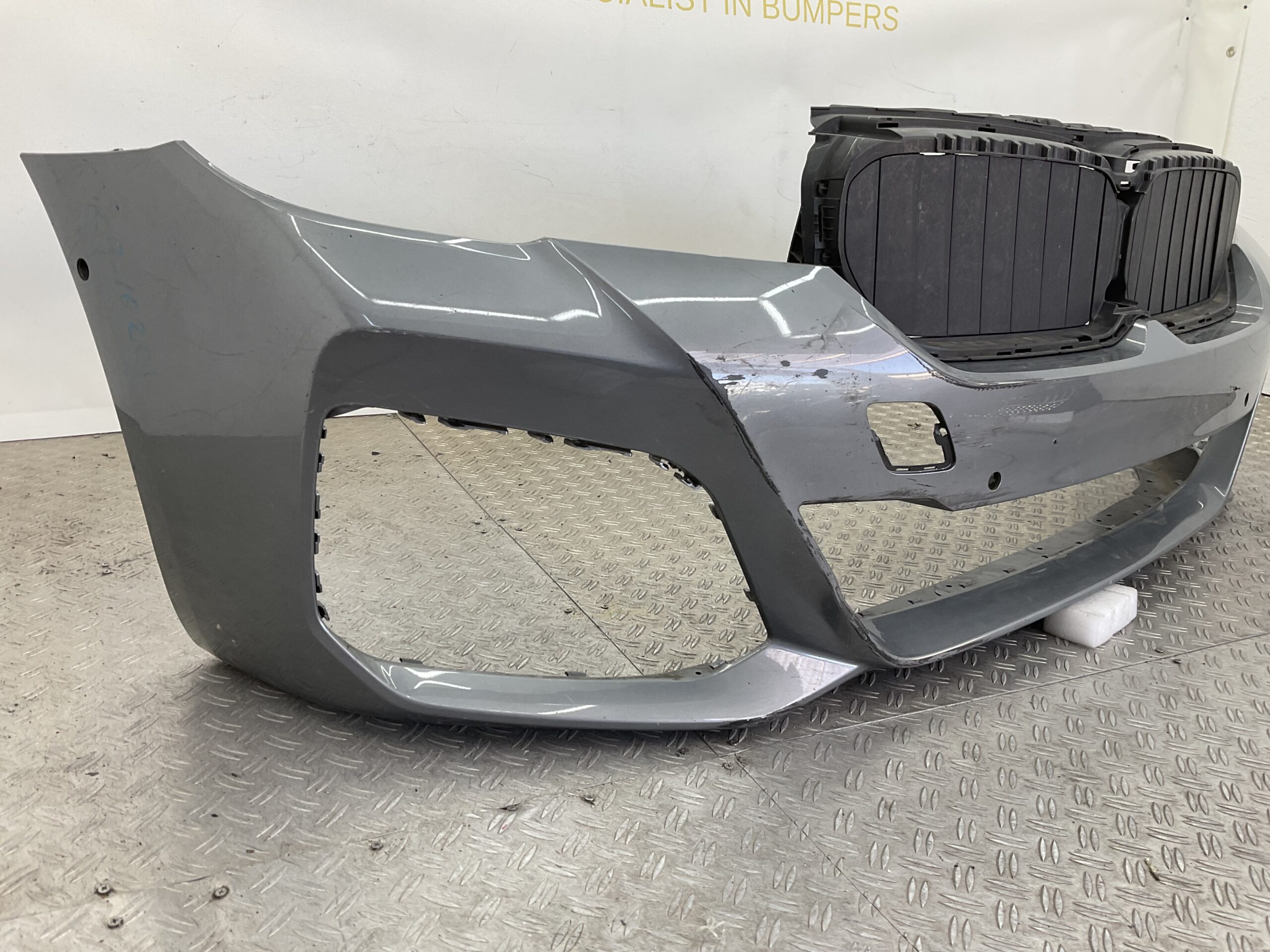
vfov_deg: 48.2
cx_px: 635
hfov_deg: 61.7
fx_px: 1064
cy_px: 476
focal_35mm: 29
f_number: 1.8
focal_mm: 3
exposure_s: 1/100
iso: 20
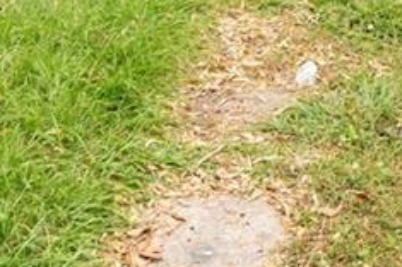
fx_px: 1215
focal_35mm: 109
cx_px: 364
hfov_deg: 18.5
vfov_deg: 10.5
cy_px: -404
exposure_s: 1/100
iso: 100
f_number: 7.1
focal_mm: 16
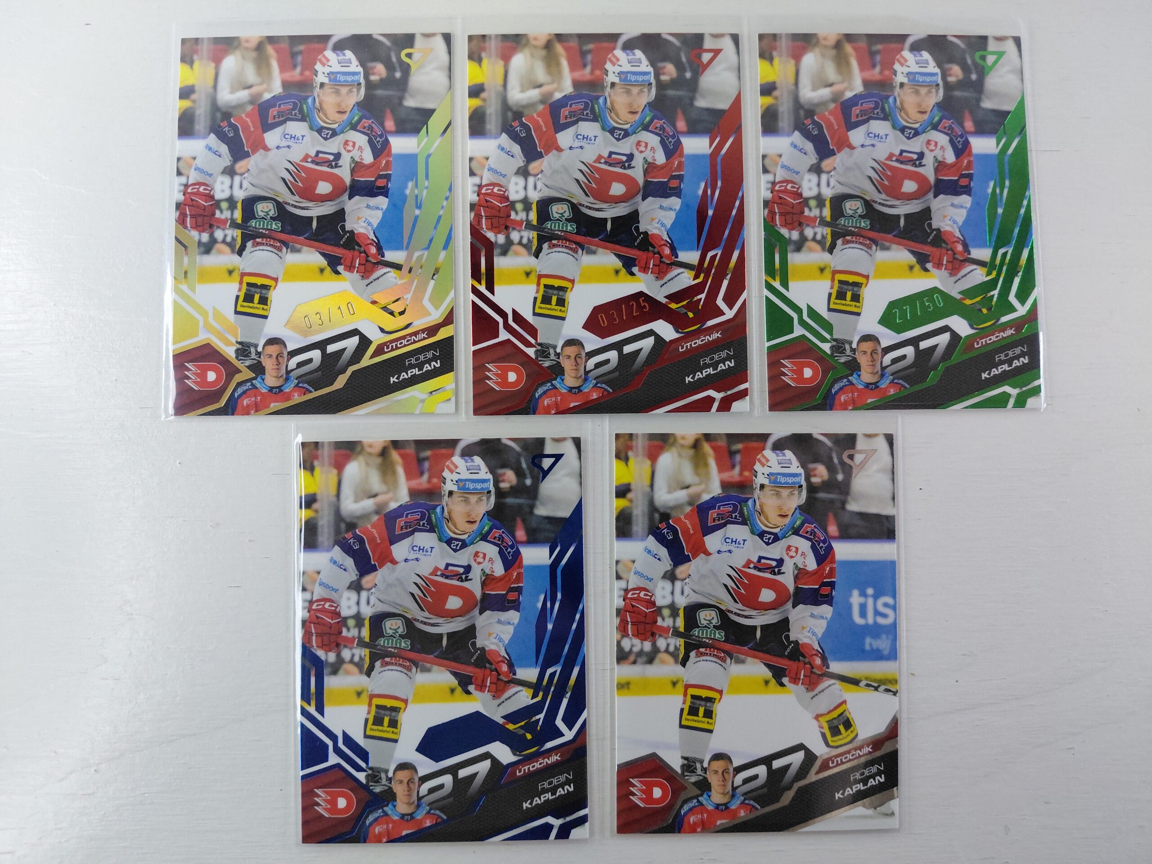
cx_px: 576
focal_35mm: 25
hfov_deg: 69.4
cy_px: 432
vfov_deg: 54.9
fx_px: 832
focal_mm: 4.69
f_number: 1.8
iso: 200
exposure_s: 1/100
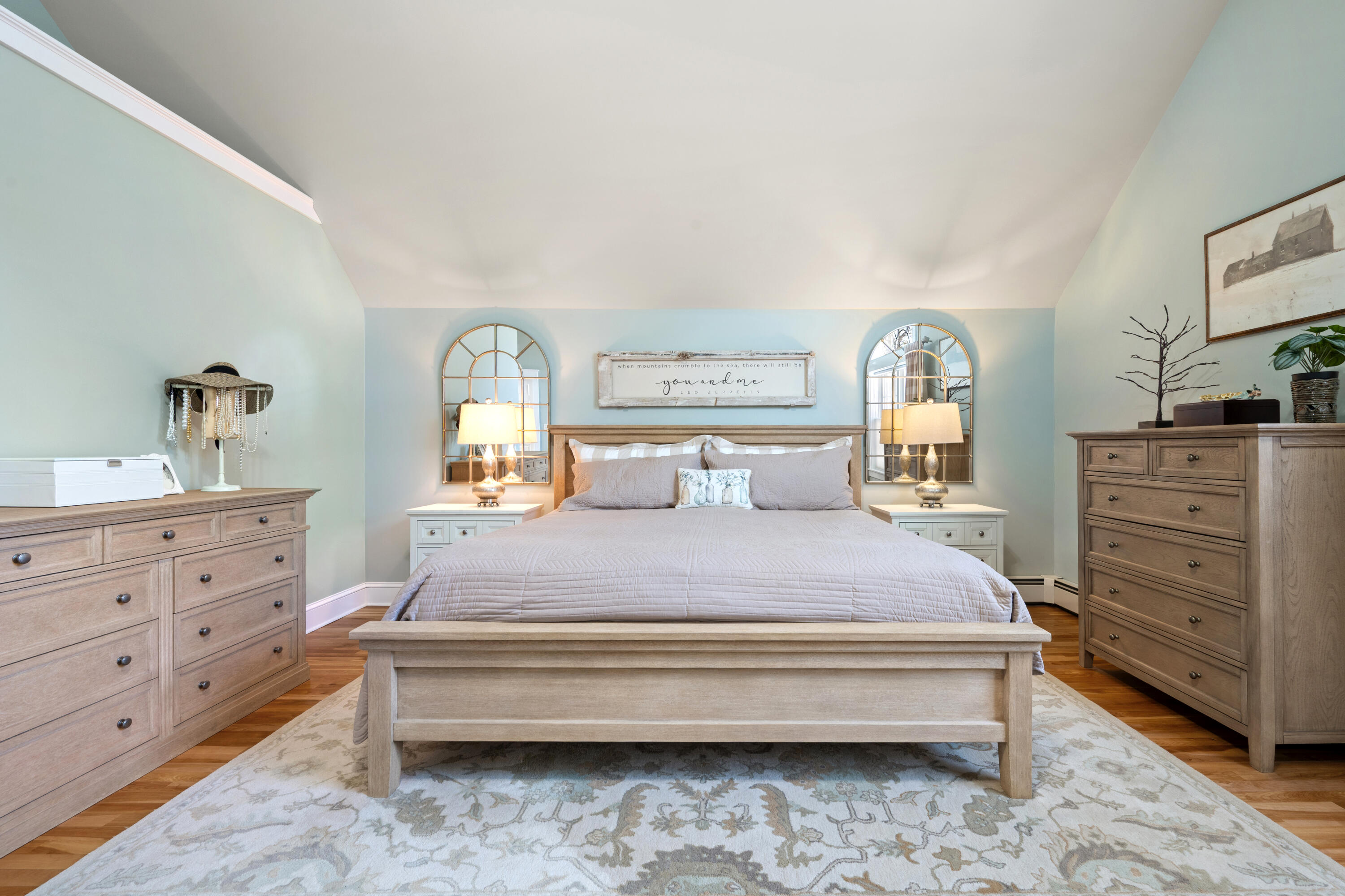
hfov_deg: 98.5
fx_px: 579
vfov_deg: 75.5
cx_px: 672
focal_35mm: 16
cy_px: 448
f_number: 9
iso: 320
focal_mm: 15.5
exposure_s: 1.6
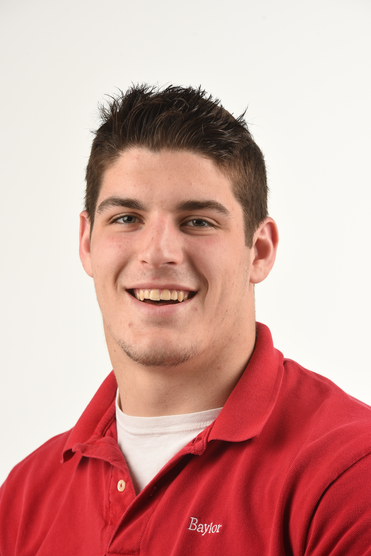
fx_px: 3089
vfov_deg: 10.3
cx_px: 186
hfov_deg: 6.9
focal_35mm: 200
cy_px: 278
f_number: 11
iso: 200
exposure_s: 1/100
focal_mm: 200
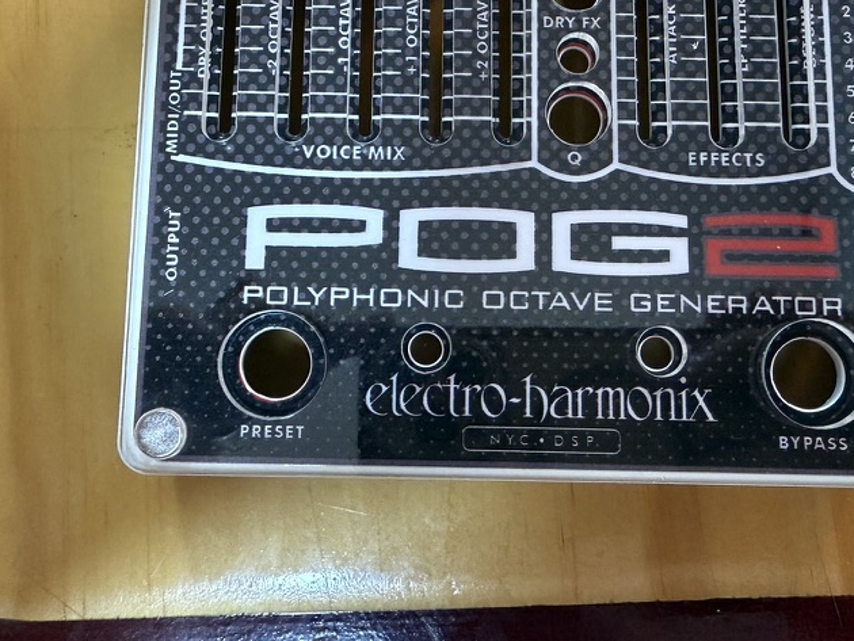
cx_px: 492
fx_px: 963
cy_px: 197
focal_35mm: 39
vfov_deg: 36.3
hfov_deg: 47.7
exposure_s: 1/60
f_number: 2.2
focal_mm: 2.22
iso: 640
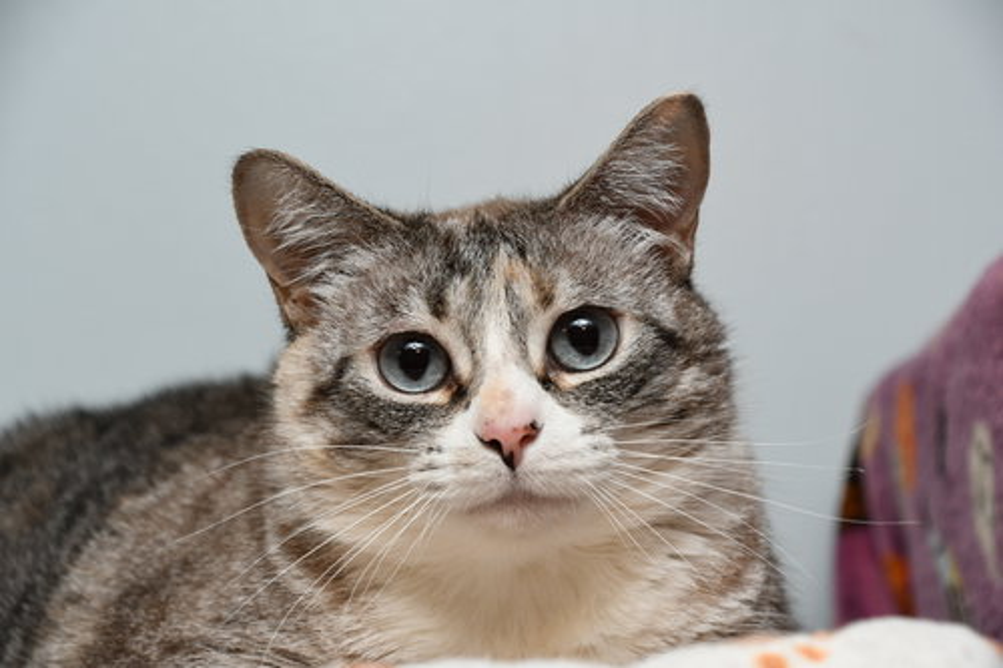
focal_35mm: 120
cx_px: 502
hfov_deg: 17.1
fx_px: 3342
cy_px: 334
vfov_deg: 11.4
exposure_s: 1/125
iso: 800
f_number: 7.1
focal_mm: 80
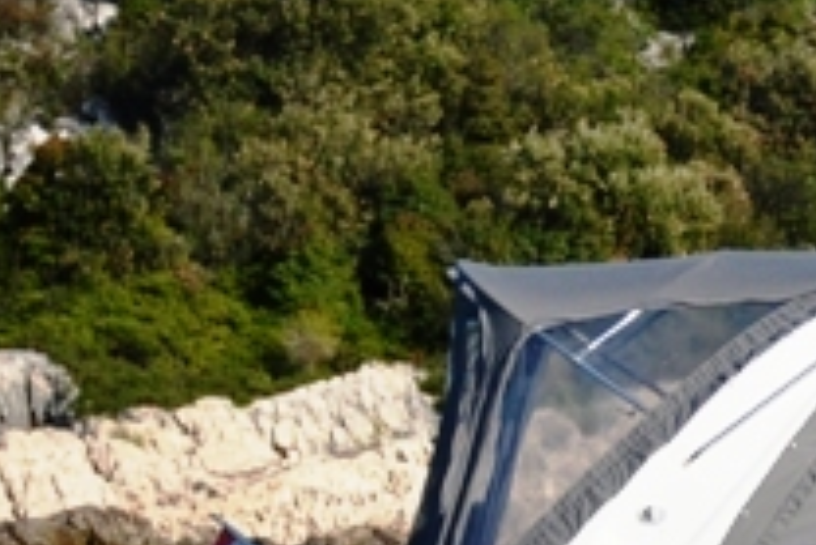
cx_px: 1526
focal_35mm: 247
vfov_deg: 5.6
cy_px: 278
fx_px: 5602
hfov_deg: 8.0
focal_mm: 38
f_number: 4.2
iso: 200
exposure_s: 1/4000
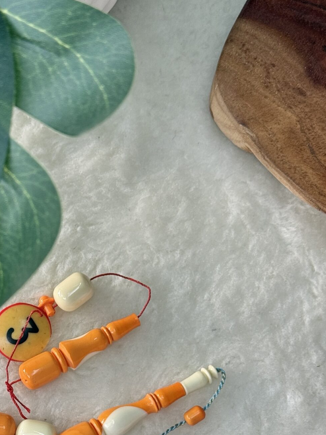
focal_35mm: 94
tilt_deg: -79.9
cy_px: 399
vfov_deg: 20.4
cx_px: 14
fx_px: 1181
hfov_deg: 15.5
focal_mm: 6.76
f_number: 1.78
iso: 50
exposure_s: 1/139
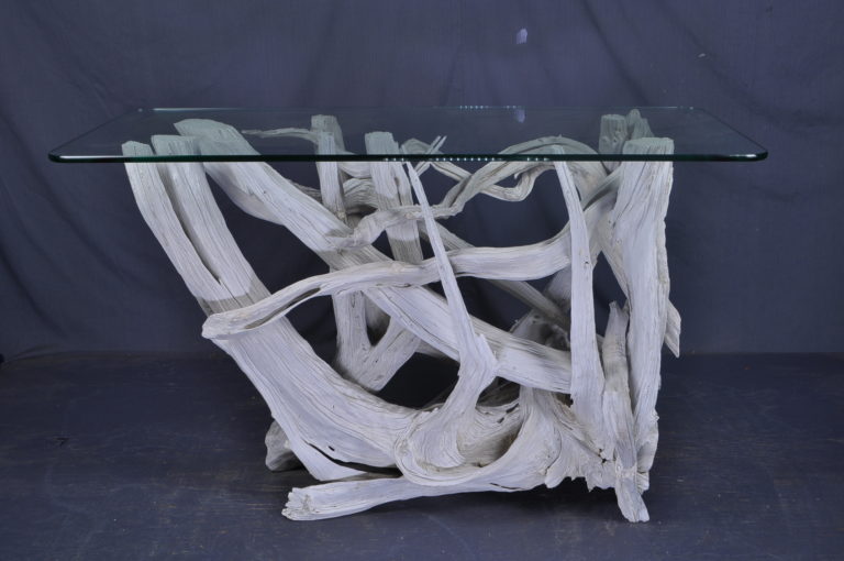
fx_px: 913
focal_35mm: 39
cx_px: 422
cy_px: 280
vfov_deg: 34.1
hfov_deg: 49.6
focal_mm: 26
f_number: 8
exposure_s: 1/6
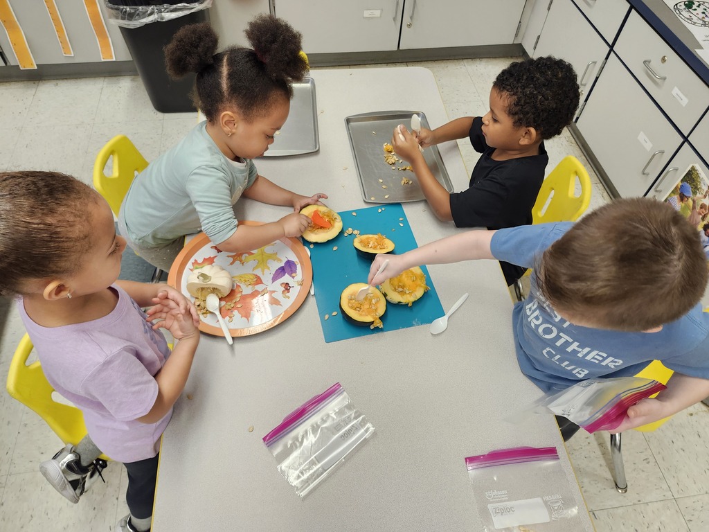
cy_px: 266
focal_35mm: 23
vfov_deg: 58.9
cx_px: 354
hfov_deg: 73.9
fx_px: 471
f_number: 1.8
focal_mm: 5.54
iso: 250
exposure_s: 1/120
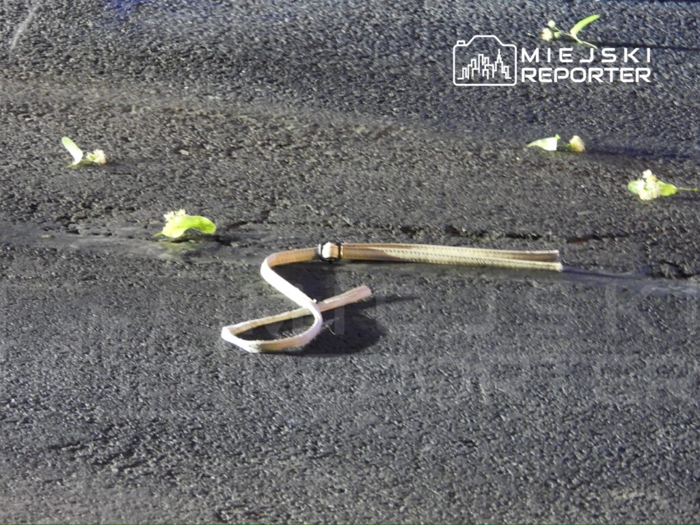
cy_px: 262
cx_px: 350
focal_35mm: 275
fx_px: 5561
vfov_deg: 5.4
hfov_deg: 7.2
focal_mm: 49.5
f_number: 4.5
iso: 800
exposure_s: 1/3
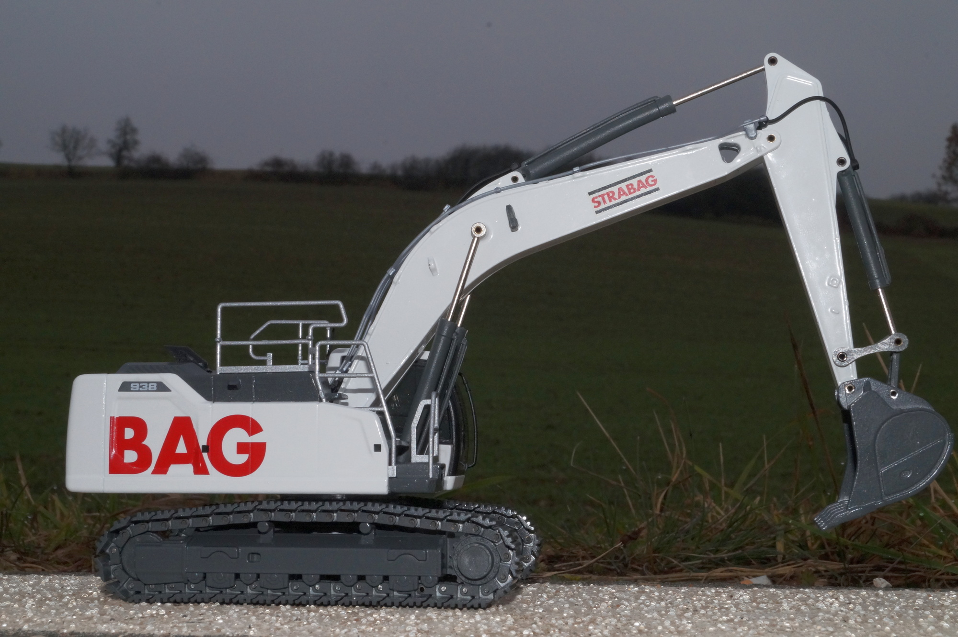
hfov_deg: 37.9
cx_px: 479
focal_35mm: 52
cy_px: 318
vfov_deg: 25.7
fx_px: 1396
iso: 800
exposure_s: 1/60
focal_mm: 35
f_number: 25
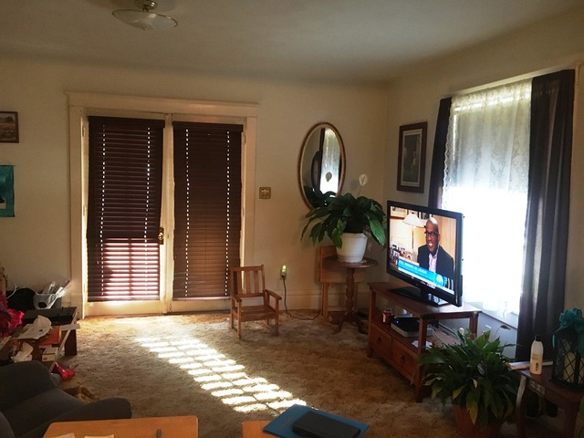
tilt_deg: -5.9
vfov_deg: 48.2
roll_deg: -2.5
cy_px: 219
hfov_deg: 61.7
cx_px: 292
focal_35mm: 29
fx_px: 489
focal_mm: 4.15
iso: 200
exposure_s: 1/30
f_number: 2.2
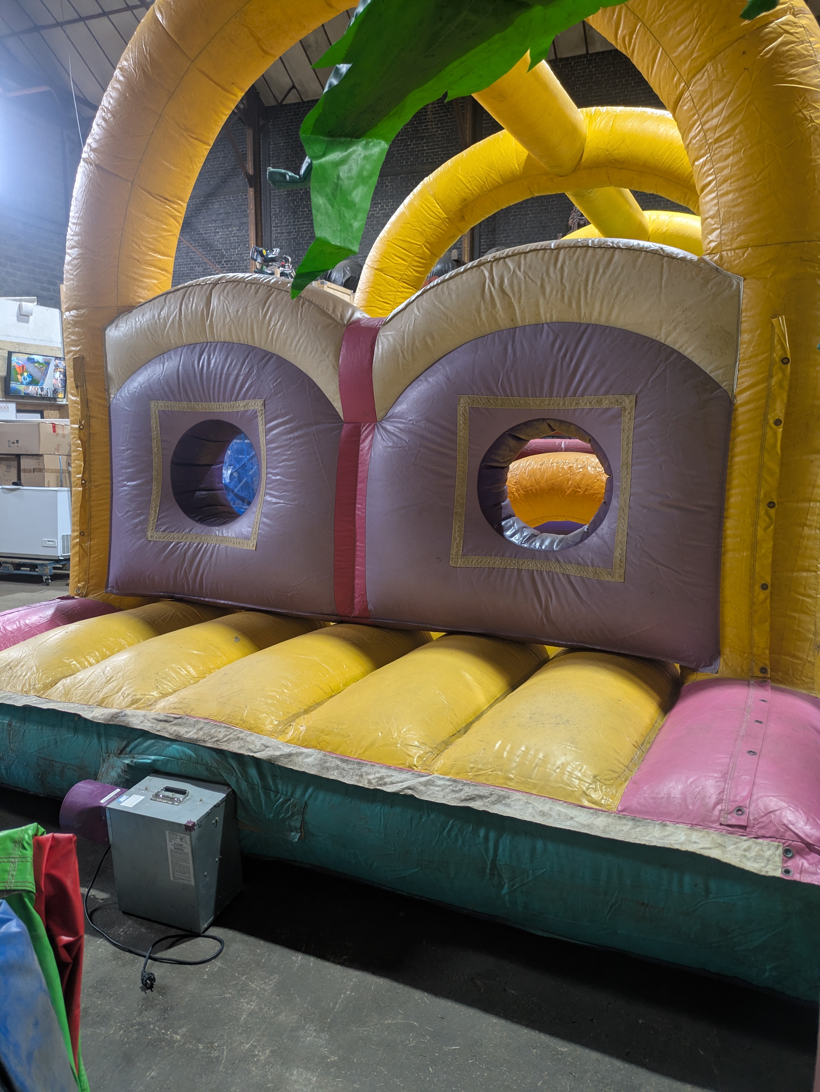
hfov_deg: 54.9
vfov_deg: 69.4
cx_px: 410
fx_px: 789
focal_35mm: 25
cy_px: 546
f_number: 1.89
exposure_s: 1/25
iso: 210
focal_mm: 5.43
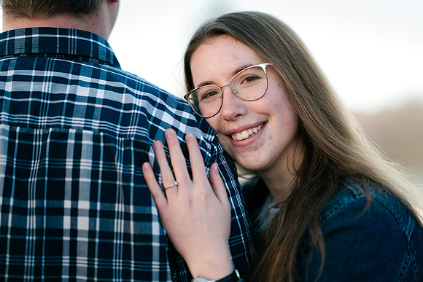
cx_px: 212
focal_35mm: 85
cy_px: 141
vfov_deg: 16.1
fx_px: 999
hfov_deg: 23.9
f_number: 1.4
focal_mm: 85
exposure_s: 1/1600
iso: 100
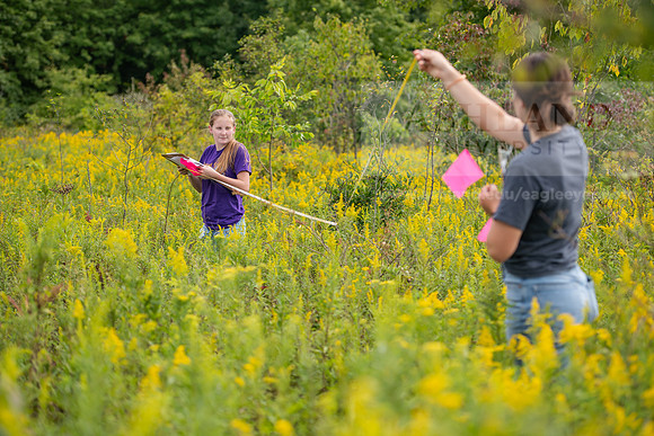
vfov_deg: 16.1
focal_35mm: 85
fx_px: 1544
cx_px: 327
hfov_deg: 23.9
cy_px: 218
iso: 100
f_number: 3.2
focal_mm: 85
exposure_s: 1/500
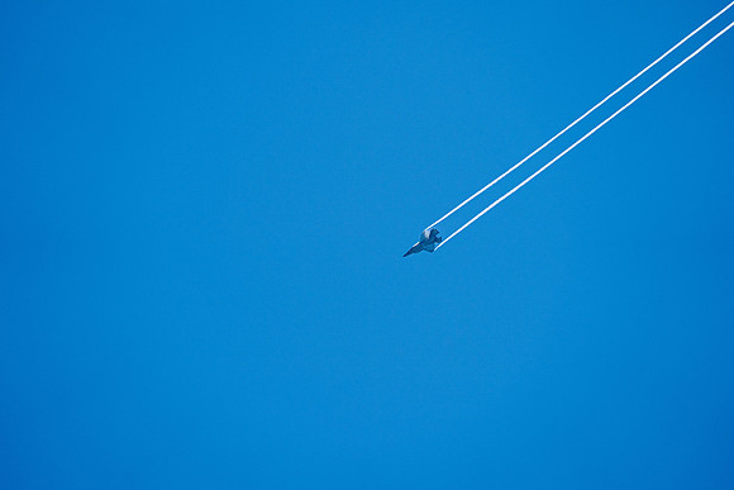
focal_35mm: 400
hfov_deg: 5.2
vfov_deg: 3.4
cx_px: 367
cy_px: 245
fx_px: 8157
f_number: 10
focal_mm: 400
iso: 640
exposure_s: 1/1250
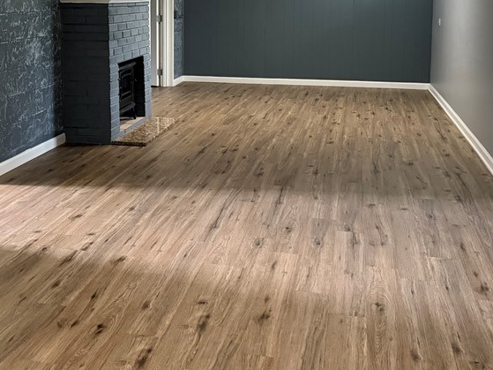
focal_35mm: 44
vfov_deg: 31.6
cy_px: 53
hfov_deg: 42.8
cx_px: 210
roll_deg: +0.5
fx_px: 627
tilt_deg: -4.2
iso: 800
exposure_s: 1/60
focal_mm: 6.76
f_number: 1.78
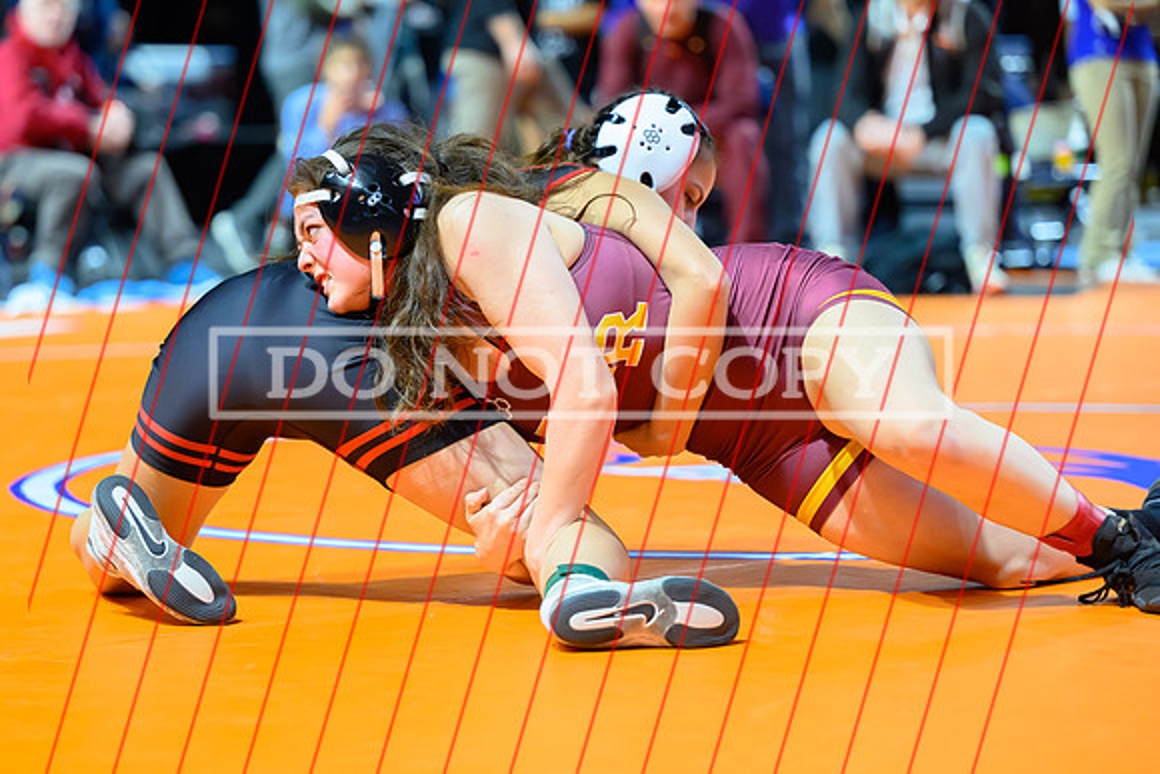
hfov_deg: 15.7
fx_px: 4203
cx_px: 533
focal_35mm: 130
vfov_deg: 10.5
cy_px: 373
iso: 4000
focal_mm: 110
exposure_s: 1/640
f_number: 2.8
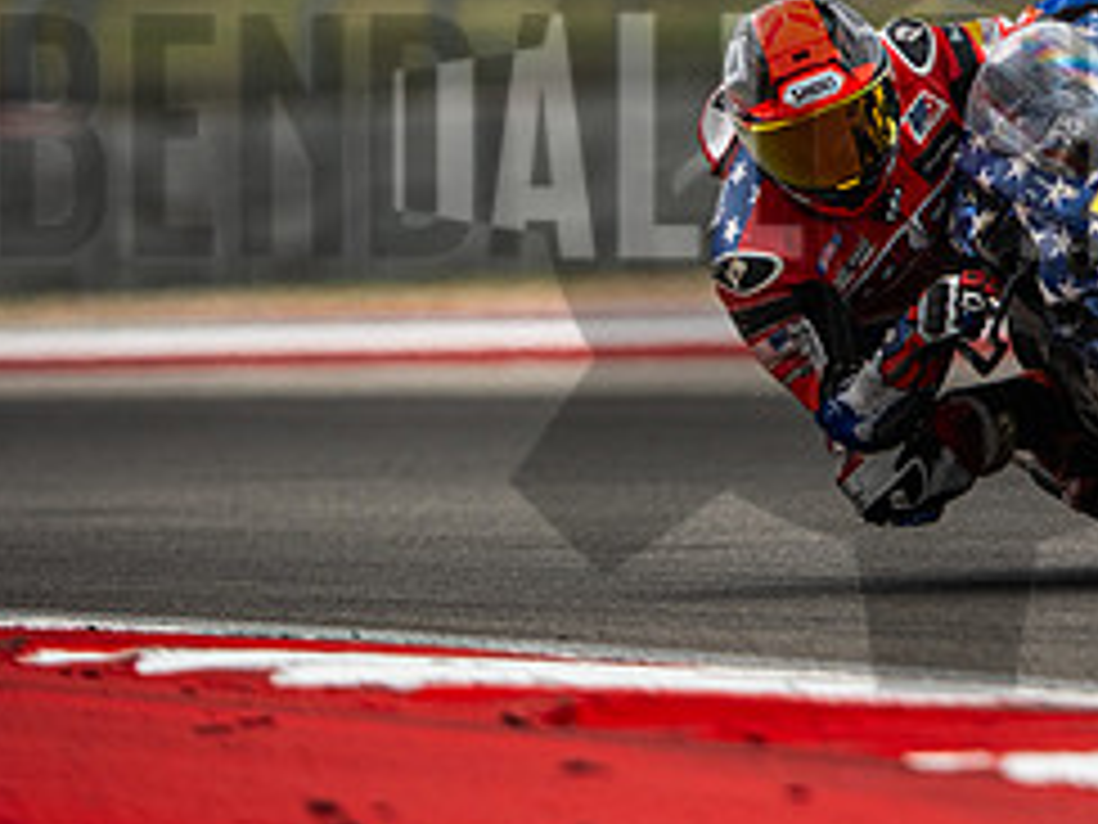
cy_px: 142
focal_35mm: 686
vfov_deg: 2.2
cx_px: 945
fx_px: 21760
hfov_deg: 2.9
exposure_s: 1/5000
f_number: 2
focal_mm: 200
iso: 320
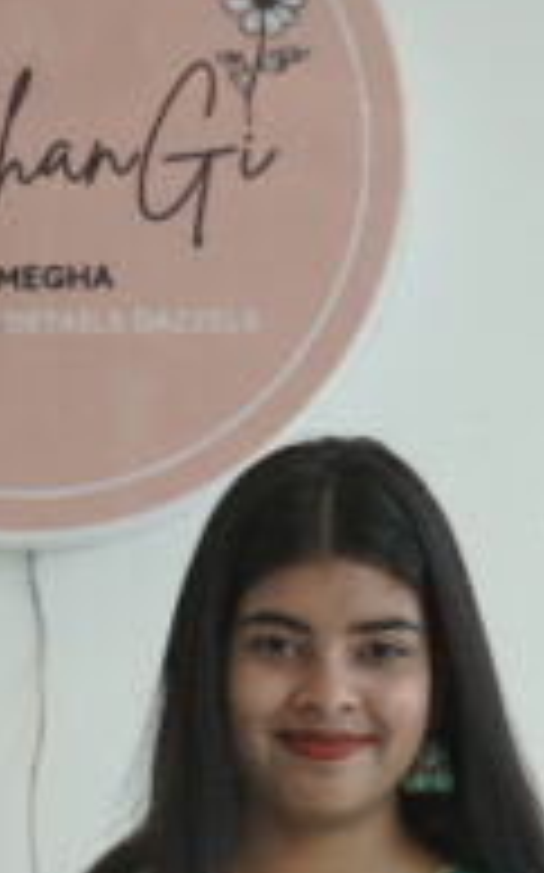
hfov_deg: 8.1
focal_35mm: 161
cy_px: 1206
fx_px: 3825
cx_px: 220
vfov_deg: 12.5
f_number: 5.6
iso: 160
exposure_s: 1/100
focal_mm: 34
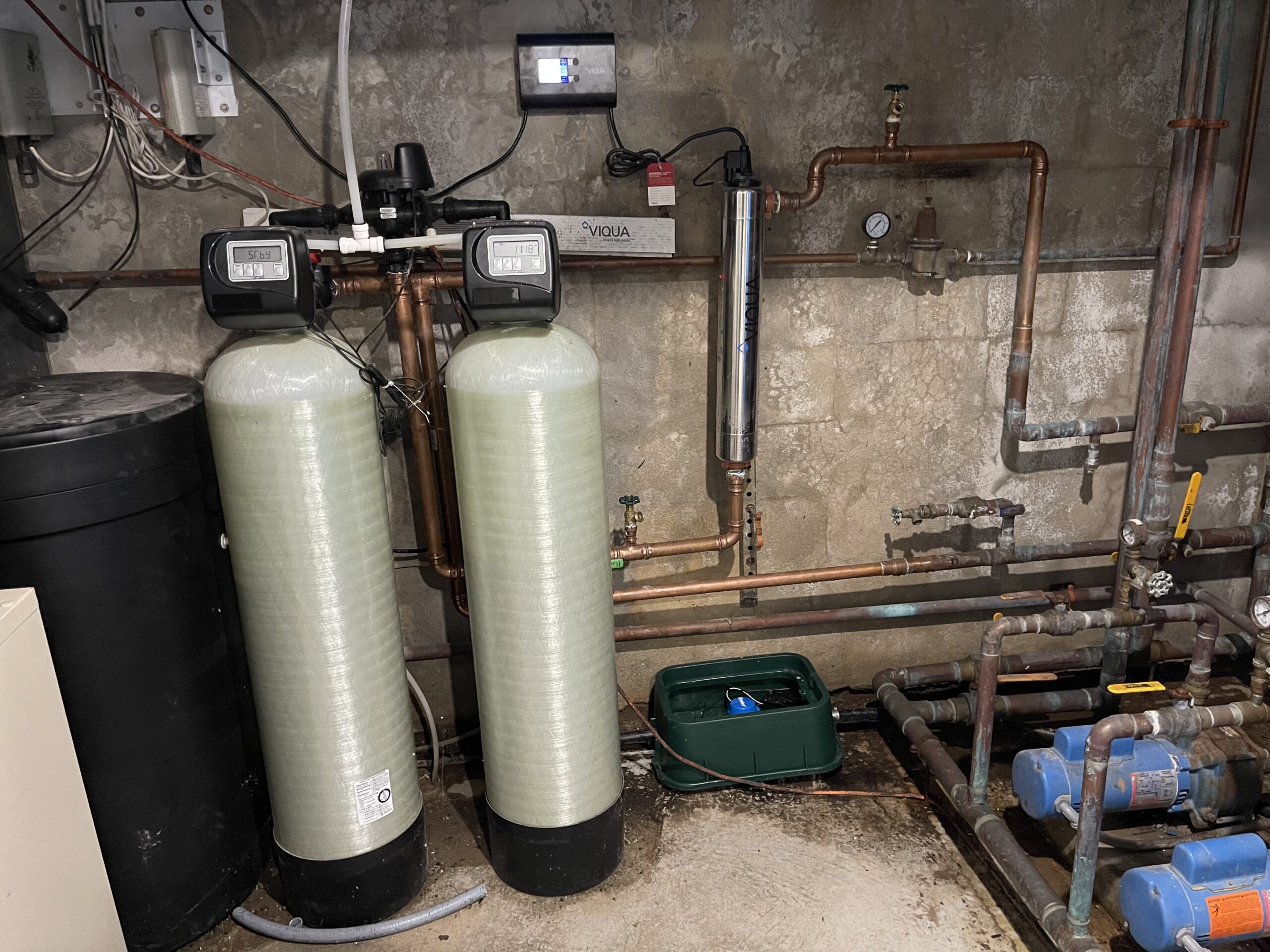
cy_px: 476
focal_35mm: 26
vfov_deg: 53.1
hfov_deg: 67.3
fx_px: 954
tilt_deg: -19.8
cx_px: 635
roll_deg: +0.9
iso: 640
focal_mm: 5.1
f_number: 1.6
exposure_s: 1/30
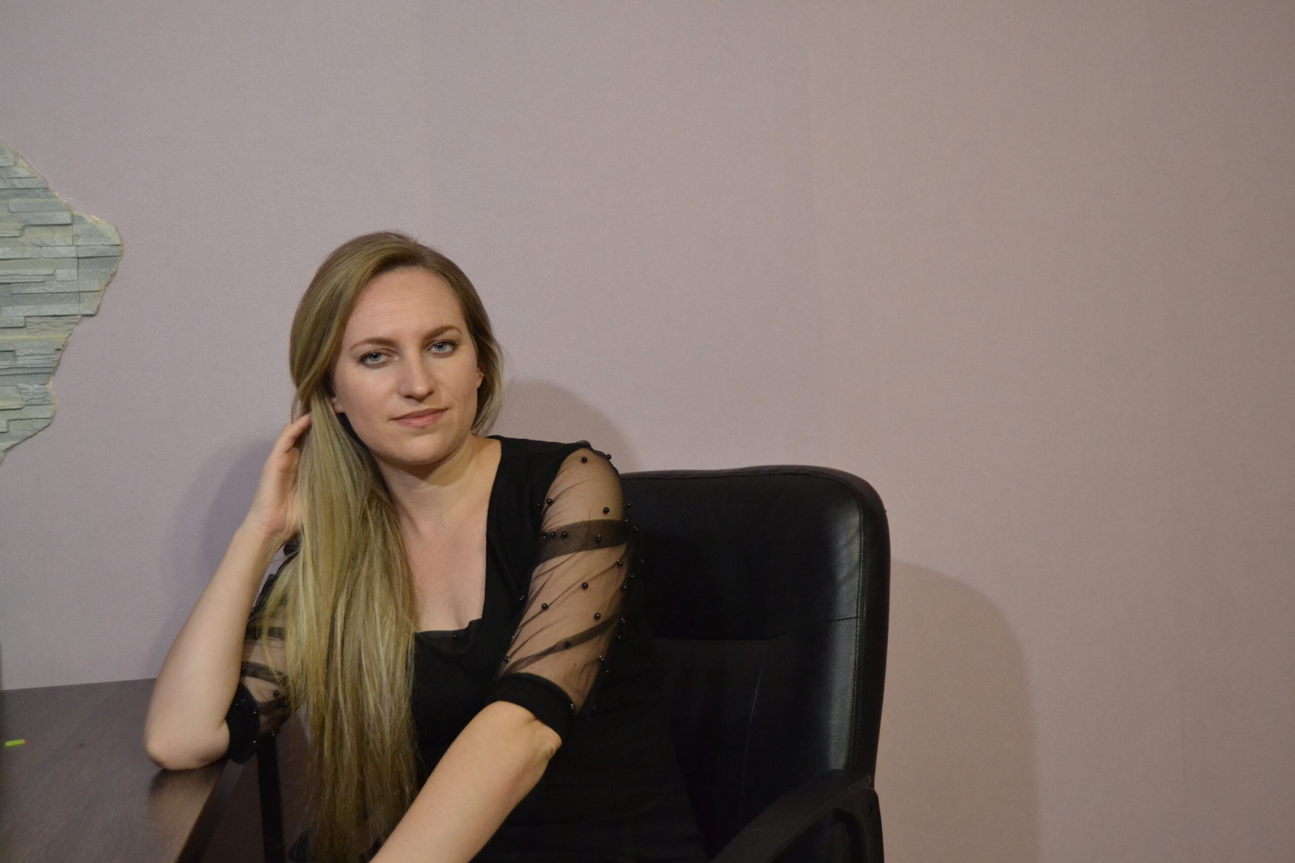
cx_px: 648
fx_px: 1511
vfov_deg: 31.9
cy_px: 432
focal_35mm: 42
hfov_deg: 46.4
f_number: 4
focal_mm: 28
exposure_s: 1/60
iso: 2500
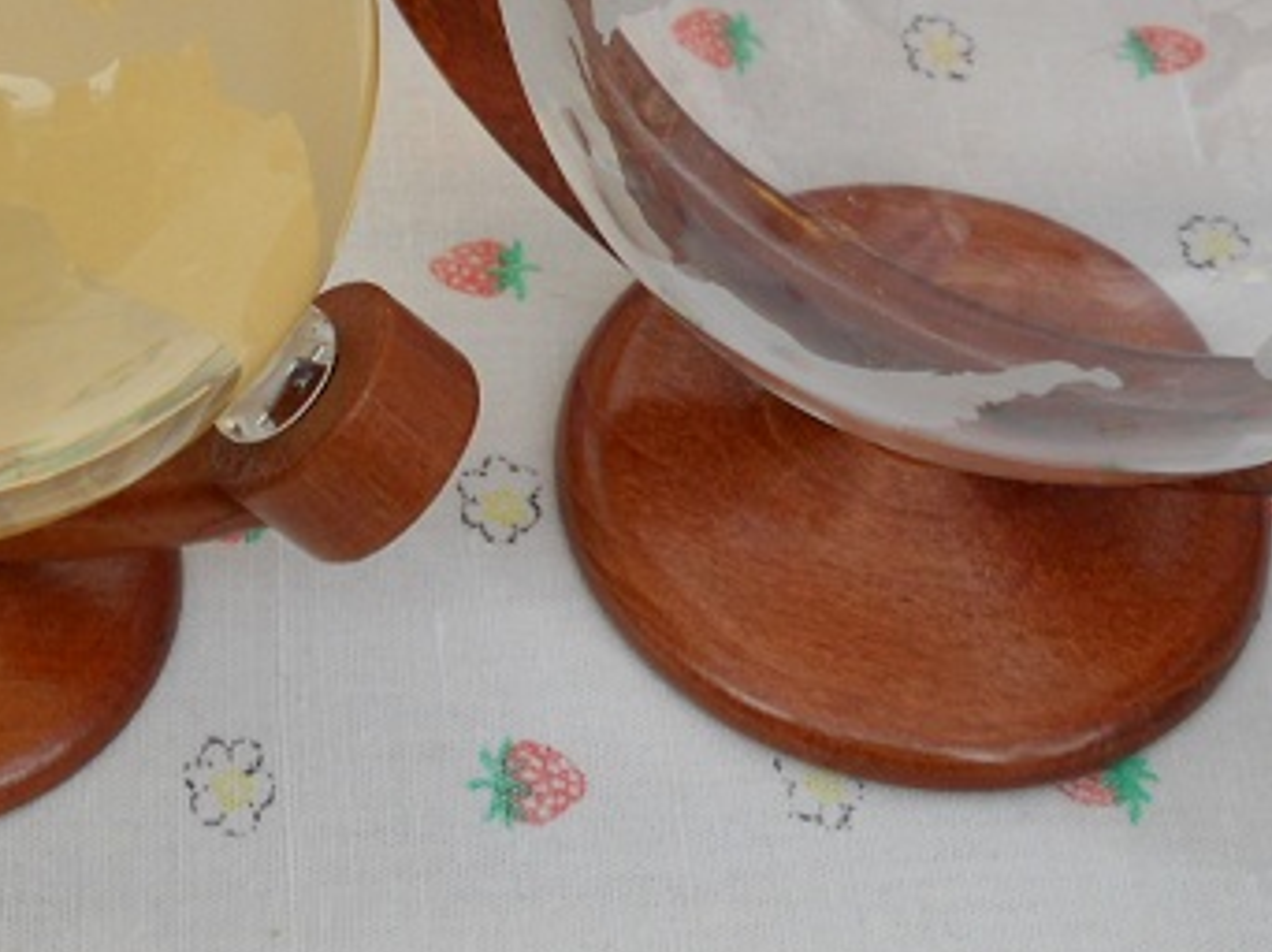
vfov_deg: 16.0
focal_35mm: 89
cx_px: 506
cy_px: -141
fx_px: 3268
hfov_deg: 22.0
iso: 80
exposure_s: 1/50
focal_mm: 6.9
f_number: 3.9
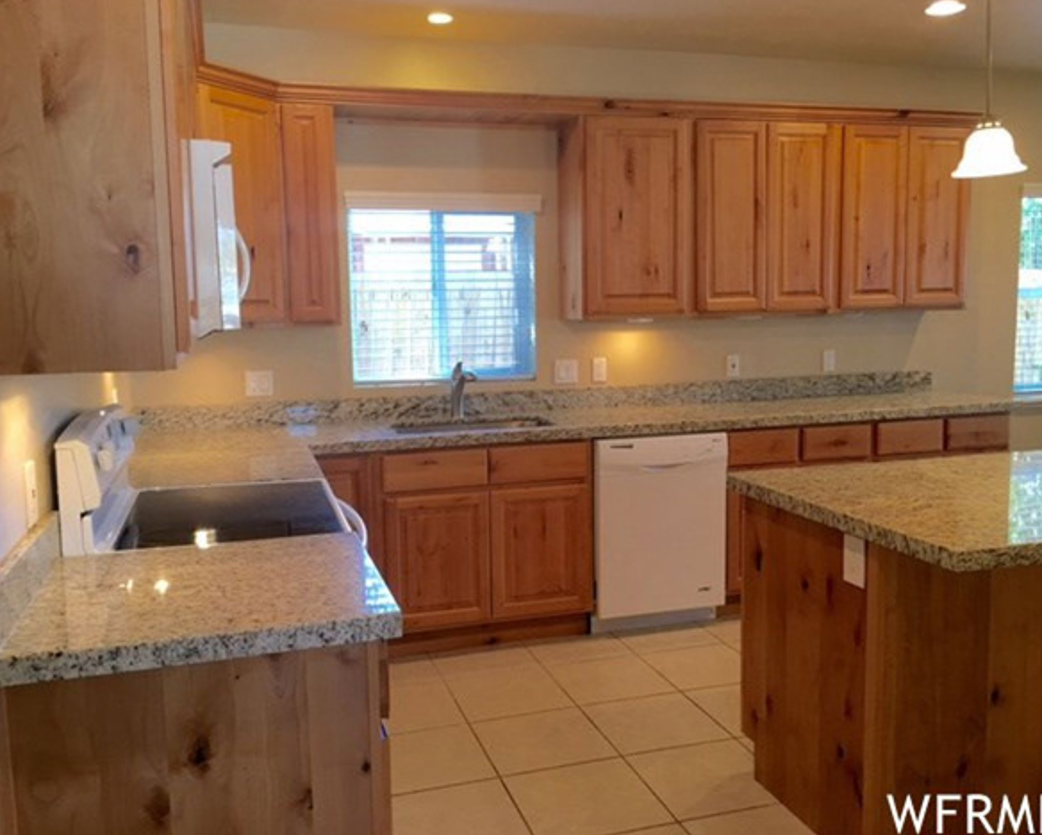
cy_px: 409
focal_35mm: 31
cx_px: 525
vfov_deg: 47.2
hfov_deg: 57.1
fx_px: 957
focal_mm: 4.15
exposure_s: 1/15
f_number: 2.2
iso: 32
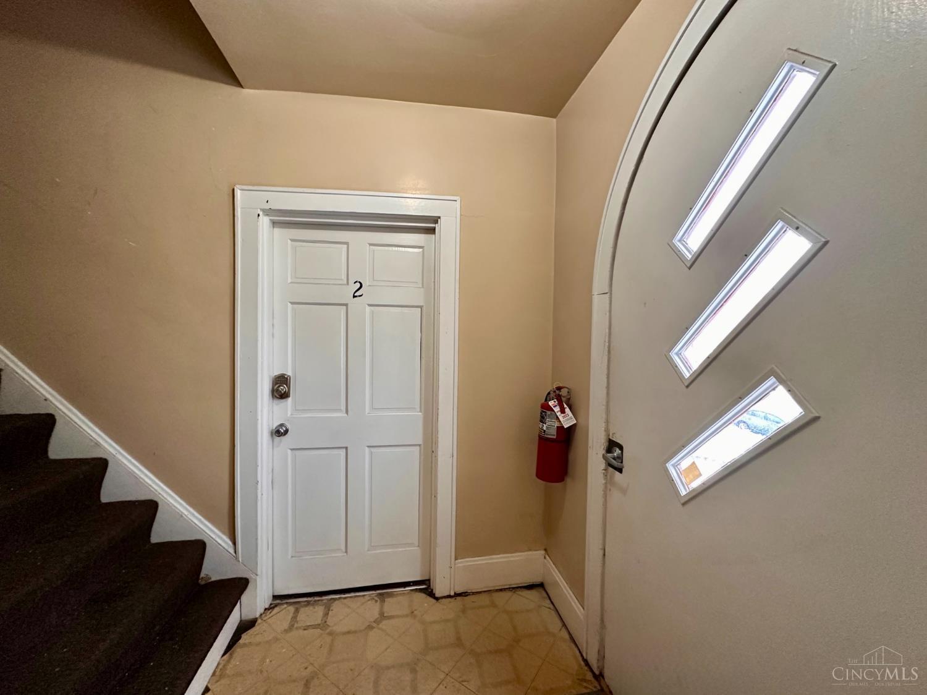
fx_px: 375
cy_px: 348
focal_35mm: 14
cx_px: 464
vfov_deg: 85.6
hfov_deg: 102.1
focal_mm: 2.22
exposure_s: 1/60
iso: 320
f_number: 2.2
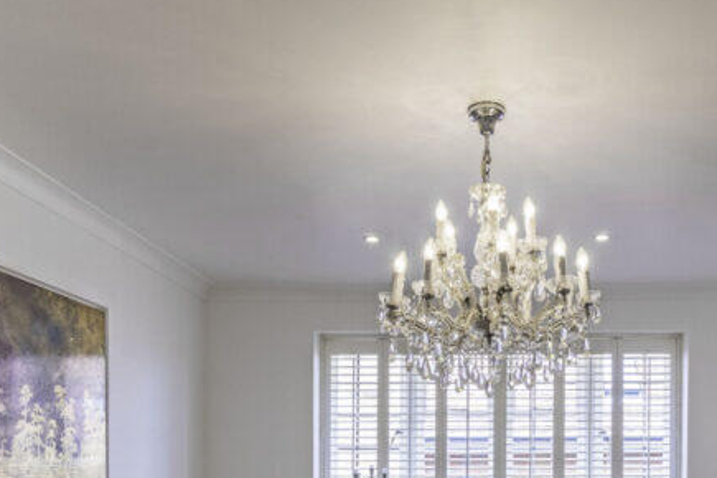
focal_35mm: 40
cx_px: 506
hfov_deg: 47.3
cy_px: 498
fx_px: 797
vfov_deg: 30.6
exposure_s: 1/8
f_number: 8
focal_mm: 17
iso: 320
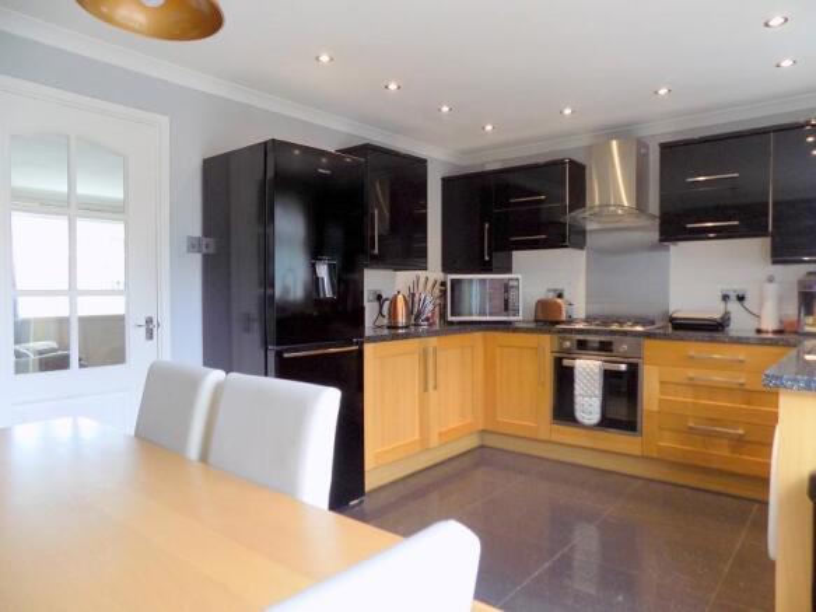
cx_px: 408
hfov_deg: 73.9
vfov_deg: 58.9
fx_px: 542
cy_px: 306
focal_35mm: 23
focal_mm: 4
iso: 140
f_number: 3.1
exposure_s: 1/30
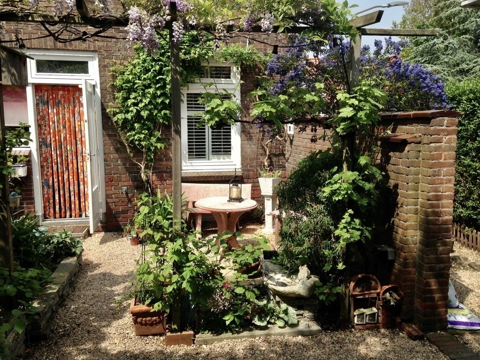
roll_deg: -0.5
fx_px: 458
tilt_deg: -7.3
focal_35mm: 33
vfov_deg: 42.9
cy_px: 180
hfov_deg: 55.4
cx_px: 240
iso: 50
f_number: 2.4
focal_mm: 4.12
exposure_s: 1/1178
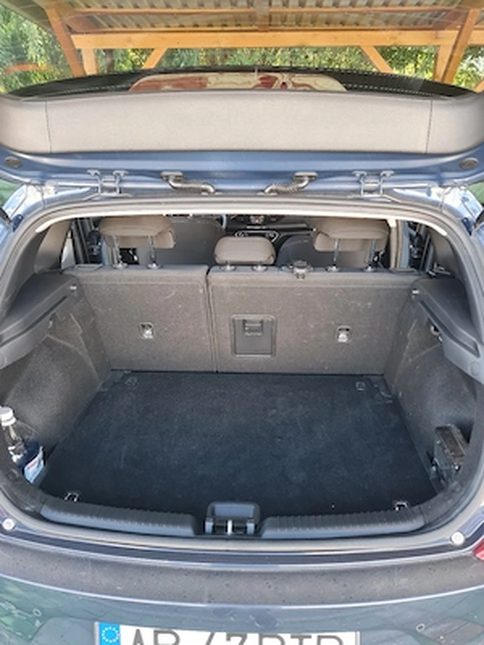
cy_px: 322
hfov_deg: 53.1
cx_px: 242
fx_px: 485
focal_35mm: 26
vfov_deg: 67.3
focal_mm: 5.4
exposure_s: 1/100
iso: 160
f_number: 1.8
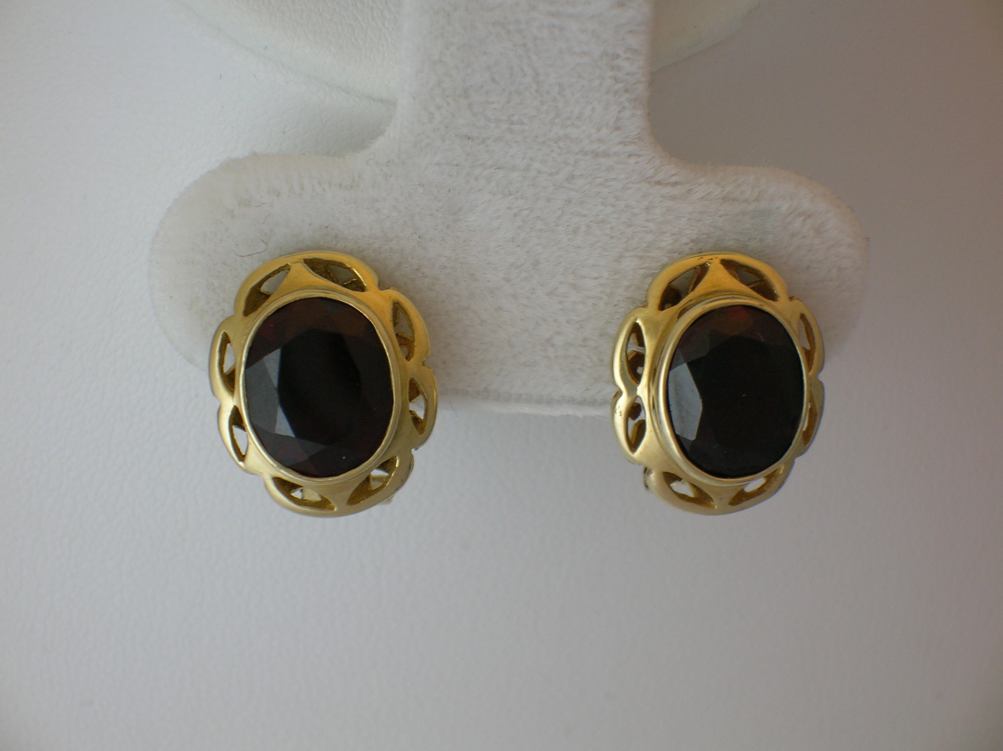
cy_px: 376
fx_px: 2953
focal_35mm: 102
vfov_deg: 14.5
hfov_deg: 19.3
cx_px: 502
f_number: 4.9
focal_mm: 17.1
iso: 50
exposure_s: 1/4.6
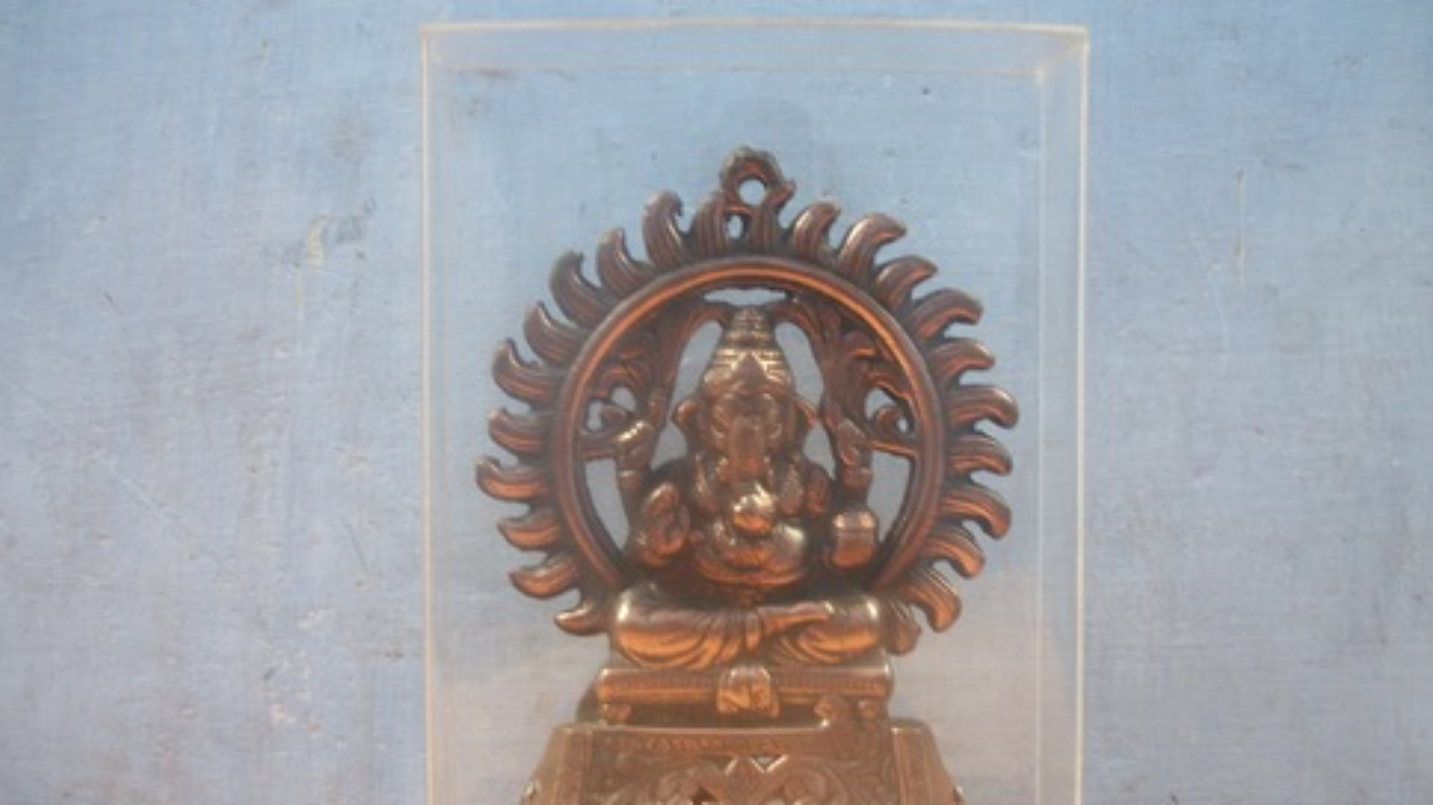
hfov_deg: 55.3
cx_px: 716
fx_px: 1368
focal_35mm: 36
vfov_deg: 32.7
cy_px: 484
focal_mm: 5.7
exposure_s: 1/30
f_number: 2.9
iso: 80
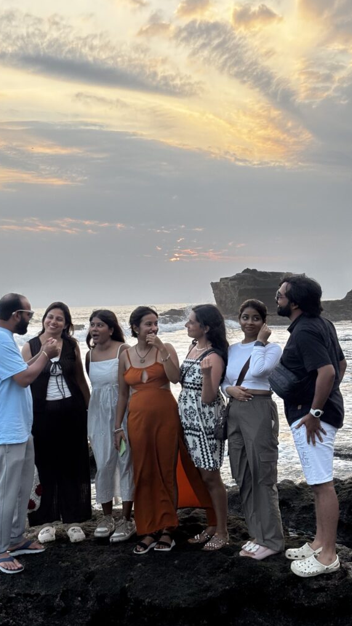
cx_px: 140
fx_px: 947
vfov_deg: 36.6
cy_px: 312
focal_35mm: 57
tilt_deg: -0.5
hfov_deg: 21.0
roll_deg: +1.4
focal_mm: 5.96
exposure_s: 1/311
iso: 32
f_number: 1.6
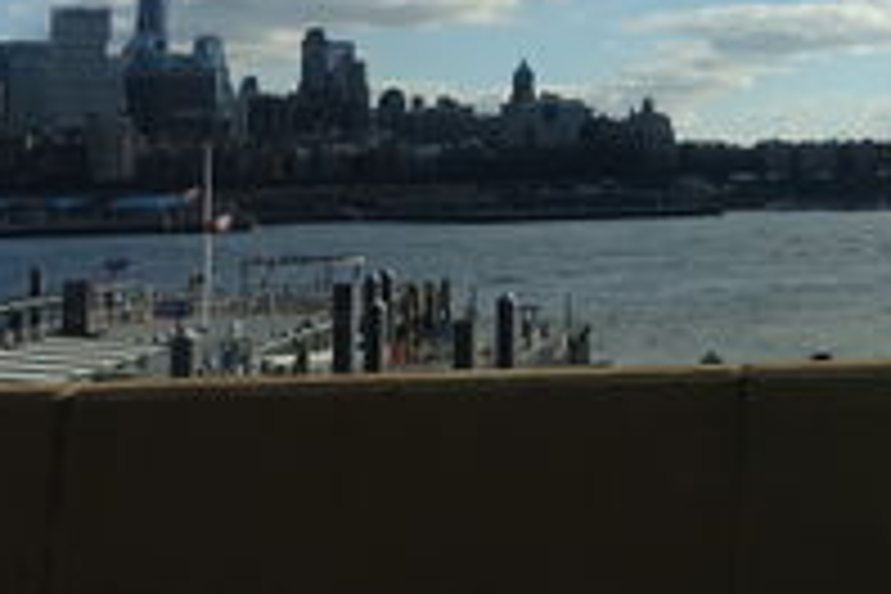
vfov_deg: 17.7
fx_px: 1856
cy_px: -32
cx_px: 1053
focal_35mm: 75
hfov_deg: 24.6
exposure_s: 1/800
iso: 125
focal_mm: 11.22
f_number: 5
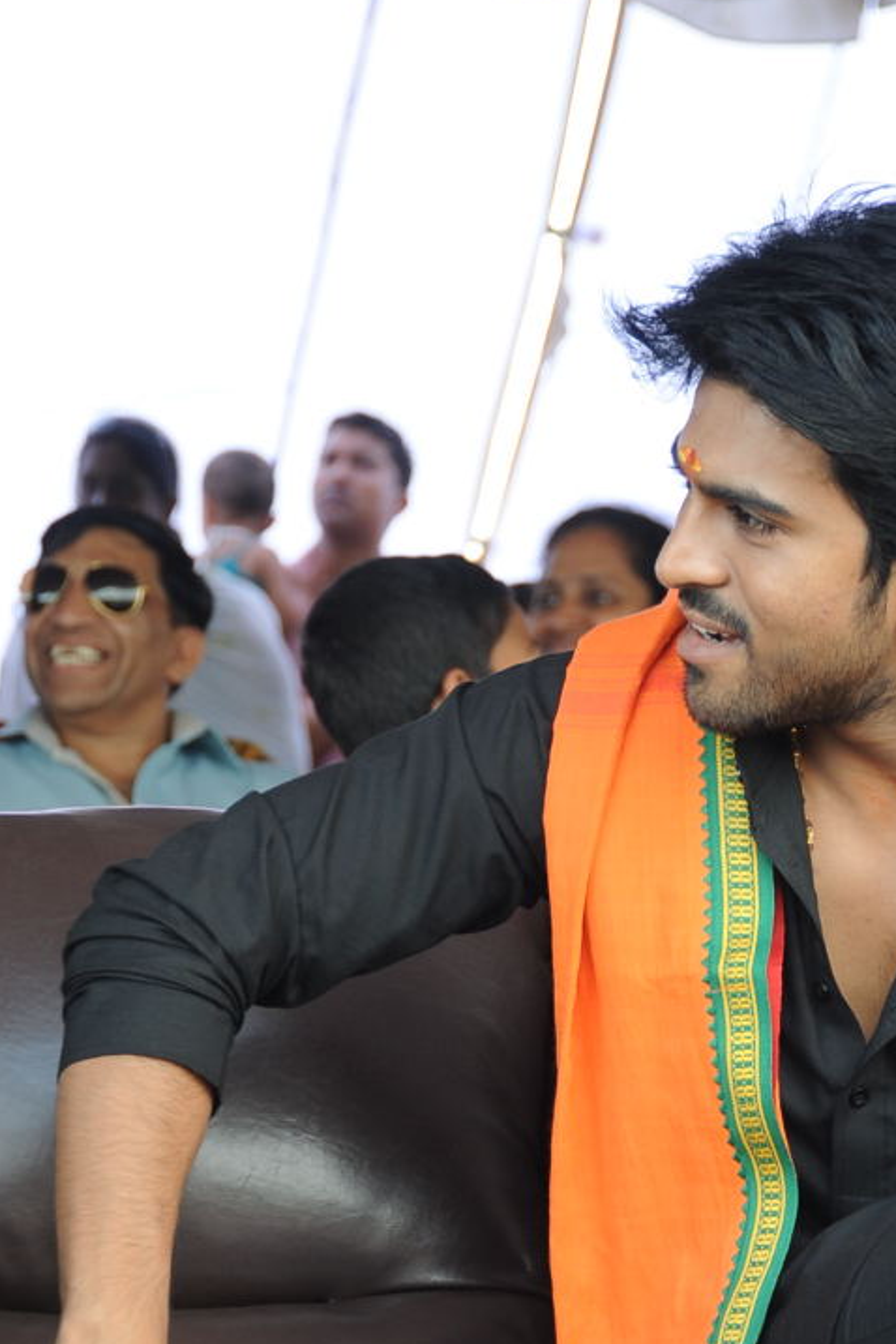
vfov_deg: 9.2
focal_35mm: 223
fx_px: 8325
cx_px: 769
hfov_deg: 6.2
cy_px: 1428
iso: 640
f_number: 5.6
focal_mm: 100
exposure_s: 1/125
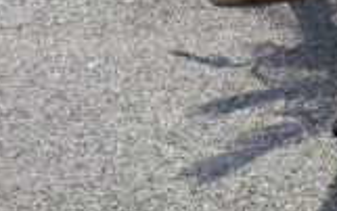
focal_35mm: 198
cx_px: 653
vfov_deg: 6.4
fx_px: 1820
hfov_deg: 9.9
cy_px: 424
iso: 200
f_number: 3.2
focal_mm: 8.5
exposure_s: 1/800
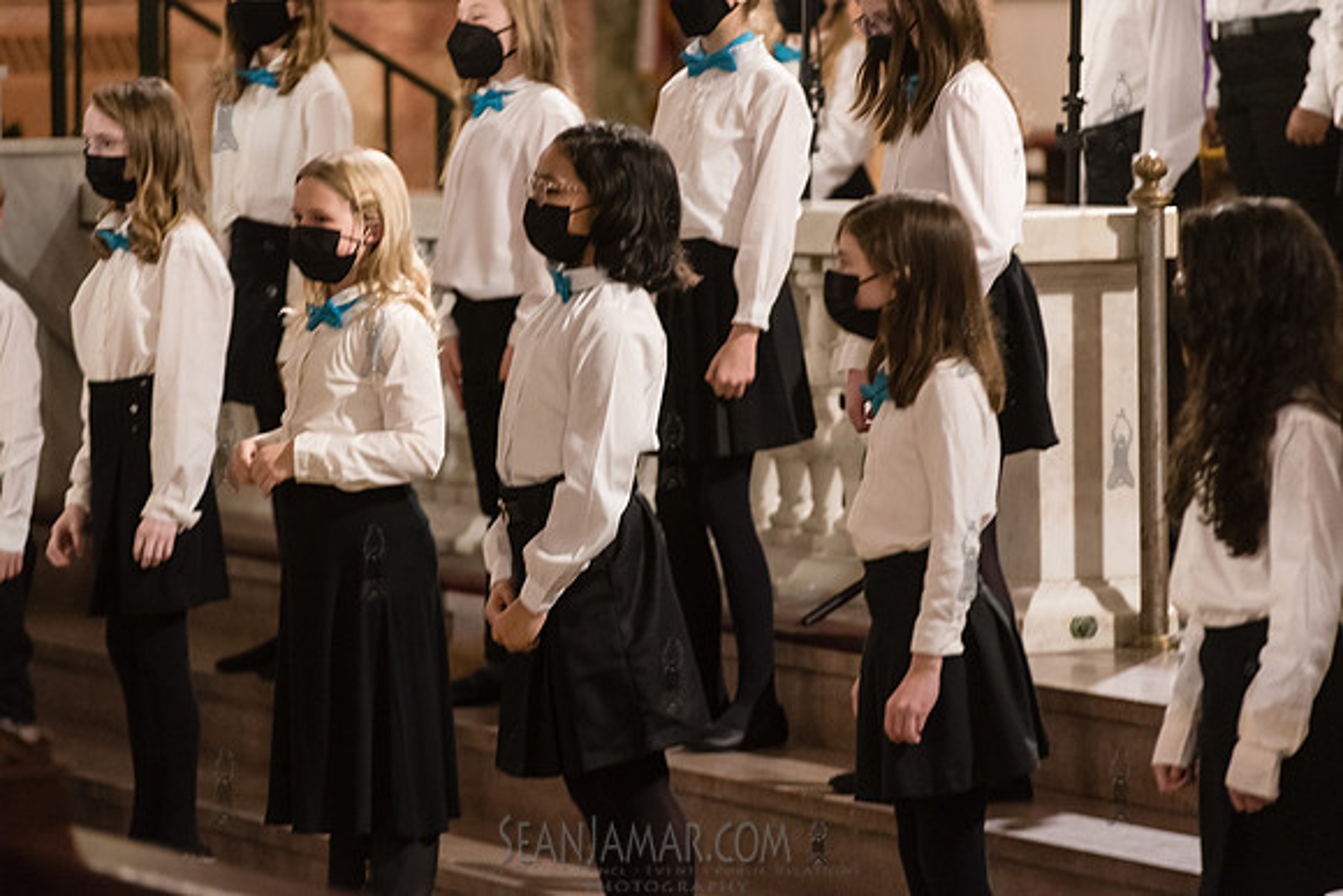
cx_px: 672
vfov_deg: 6.9
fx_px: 7463
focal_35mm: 200
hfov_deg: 10.3
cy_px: 448
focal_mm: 200
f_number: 5
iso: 4000
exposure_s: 1/125
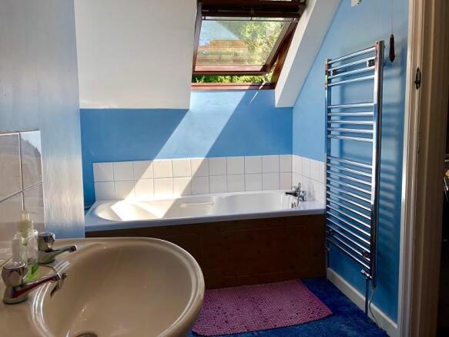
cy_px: 168
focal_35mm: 28
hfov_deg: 63.5
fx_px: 363
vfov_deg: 49.7
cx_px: 224
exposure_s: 1/196
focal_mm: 3.99
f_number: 1.8
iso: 20
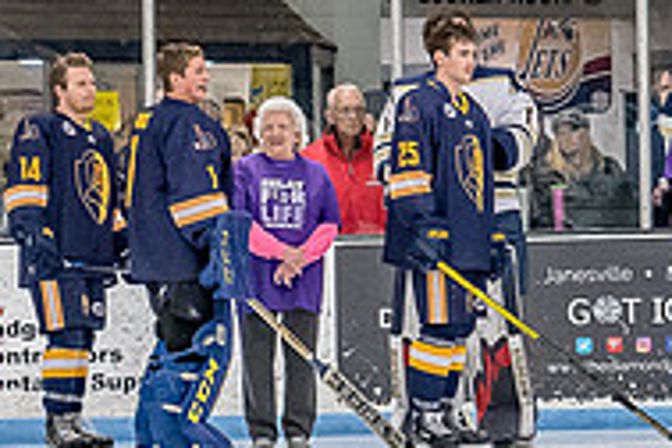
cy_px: 173
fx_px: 7074
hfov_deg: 5.4
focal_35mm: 379
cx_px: 877
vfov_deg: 3.6
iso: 2500
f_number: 4.5
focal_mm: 52
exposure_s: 1/200
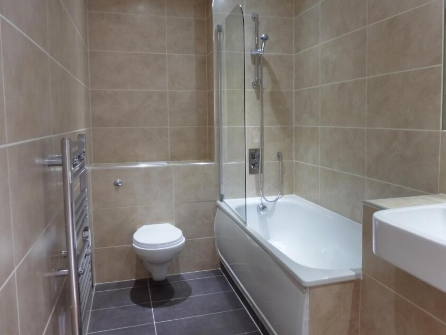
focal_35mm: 29
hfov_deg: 61.2
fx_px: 374
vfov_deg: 48.2
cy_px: 150
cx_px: 262
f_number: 3.3
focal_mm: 4.3
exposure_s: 1/13
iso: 400
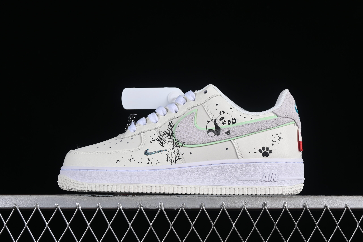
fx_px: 756
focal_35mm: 75
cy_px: 121
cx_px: 182
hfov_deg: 27.0
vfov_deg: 18.2
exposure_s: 1/80
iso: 160
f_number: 8
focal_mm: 50
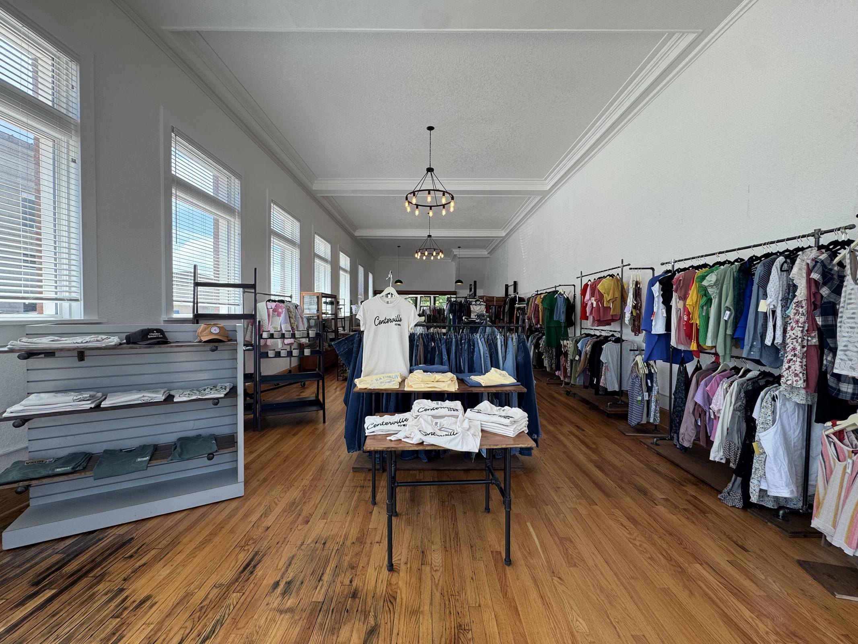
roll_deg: -0.4
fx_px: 347
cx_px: 429
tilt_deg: -1.2
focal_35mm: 14
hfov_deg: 102.1
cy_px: 322
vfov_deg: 85.7
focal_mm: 2.22
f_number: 2.2
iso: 40
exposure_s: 1/151
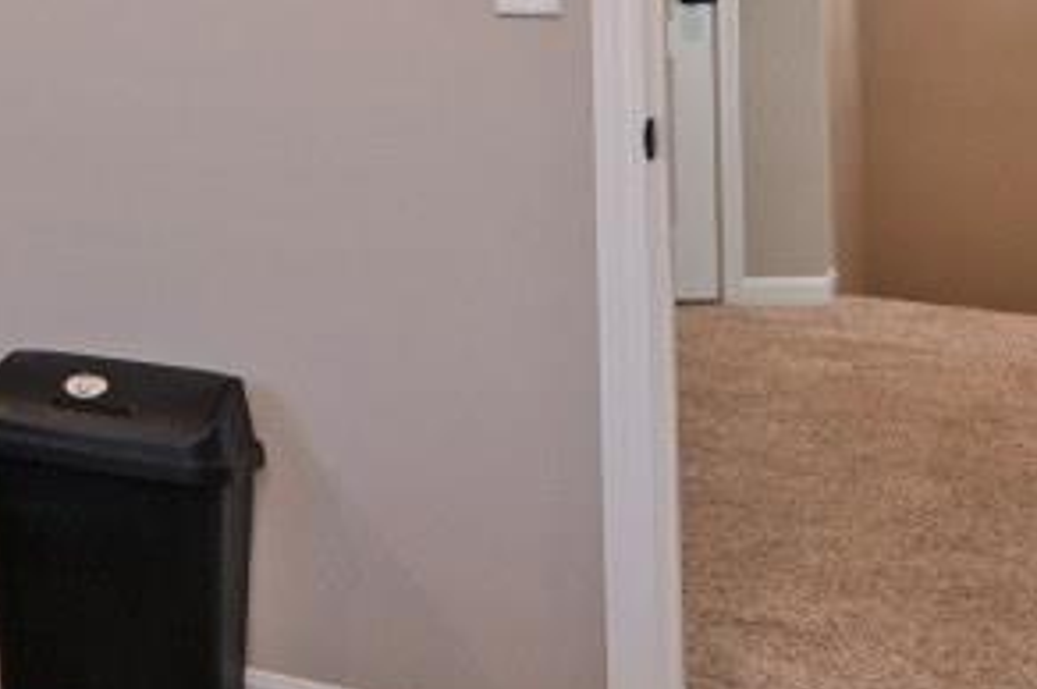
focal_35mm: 72
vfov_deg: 17.9
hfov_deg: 18.3
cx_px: -1058
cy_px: -163
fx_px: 2072
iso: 280
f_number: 4
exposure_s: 1/60
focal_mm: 14
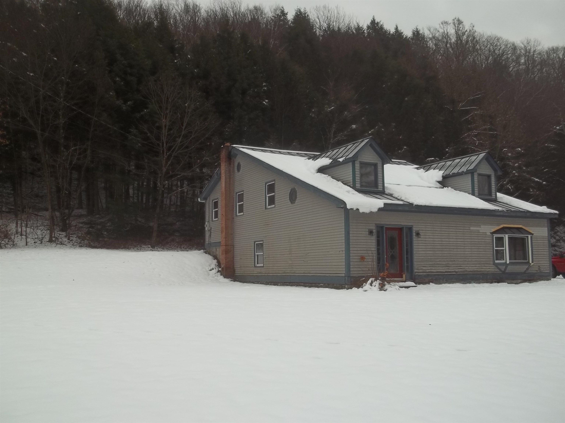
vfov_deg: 42.9
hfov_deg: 55.4
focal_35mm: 33
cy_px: 212
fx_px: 539
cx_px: 282
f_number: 3.3
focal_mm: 5.9
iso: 64
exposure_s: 1/250
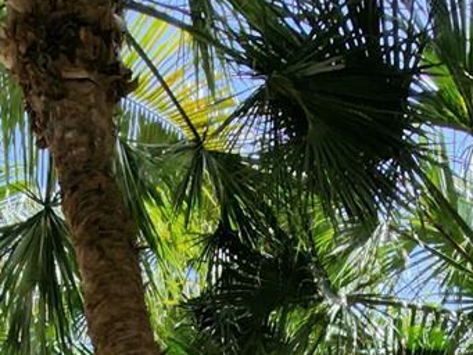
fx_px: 834
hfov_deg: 31.4
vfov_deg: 16.3
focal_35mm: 61
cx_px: 154
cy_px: 768
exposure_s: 1/328
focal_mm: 1.74
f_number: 2.2
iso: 32
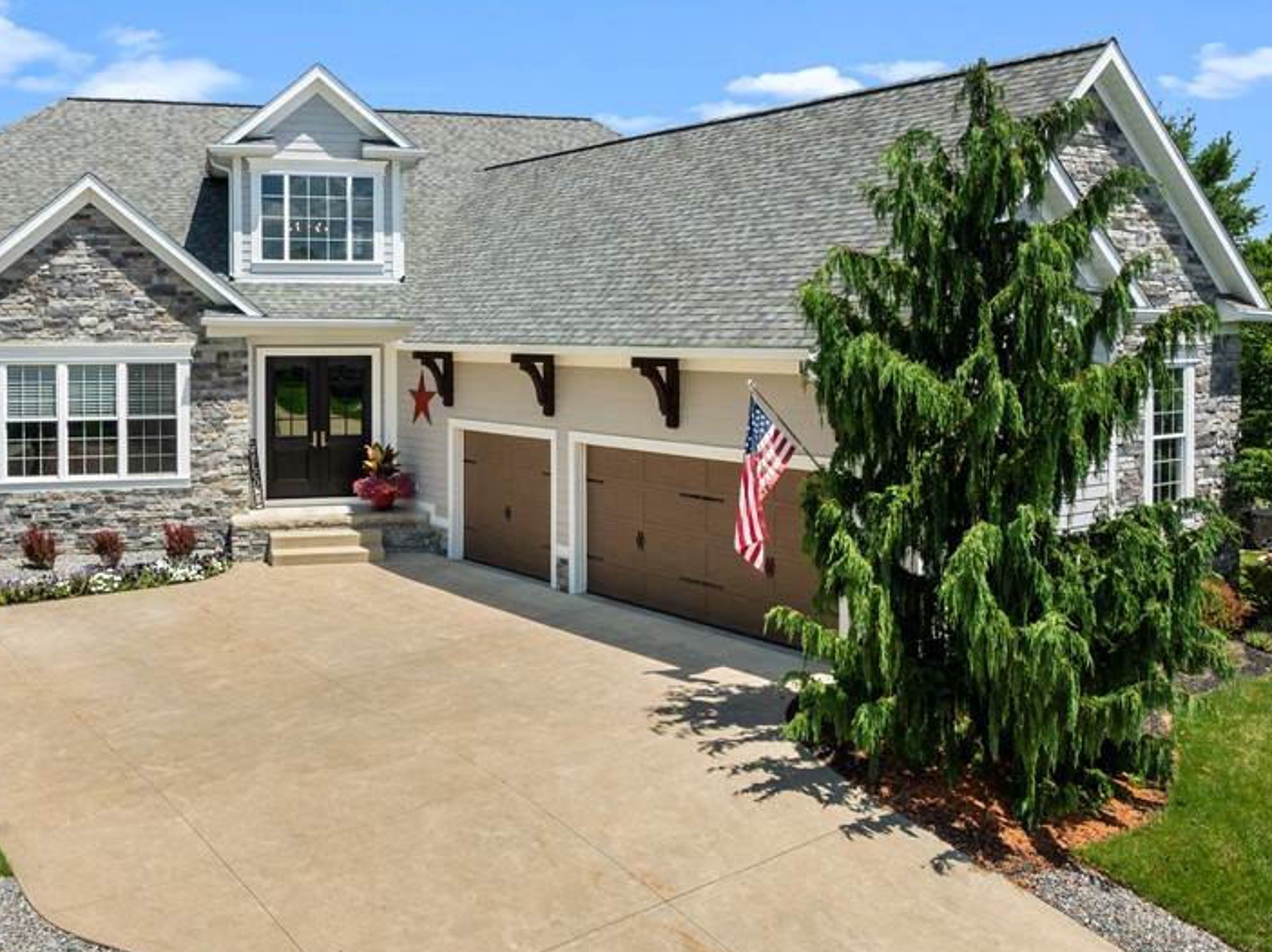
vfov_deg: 40.4
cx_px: 531
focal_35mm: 35
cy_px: 361
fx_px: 1285
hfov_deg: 52.4
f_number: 2.8
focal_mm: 12.29
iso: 120
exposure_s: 1/1000
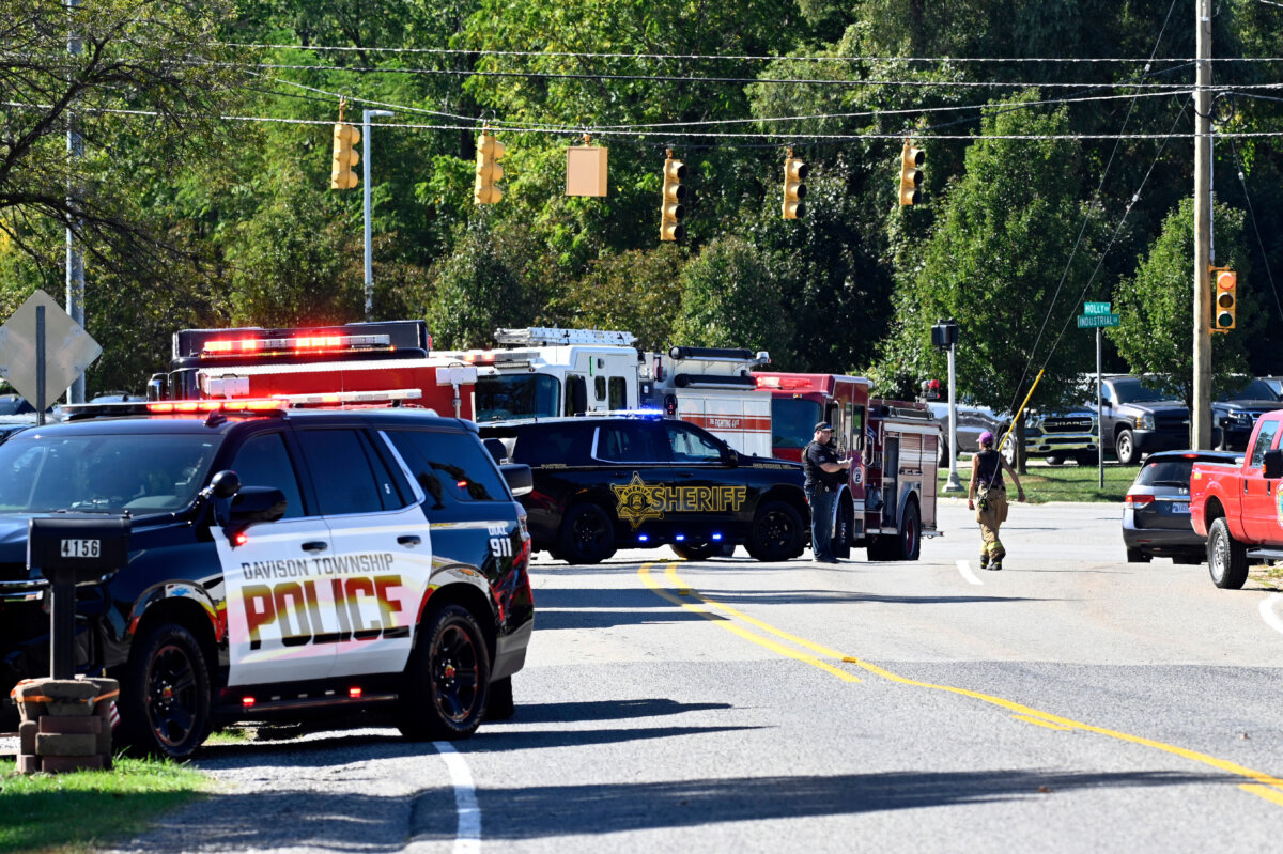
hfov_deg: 7.6
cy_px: 427
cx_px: 642
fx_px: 9618
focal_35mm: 270
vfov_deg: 5.1
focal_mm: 180
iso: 400
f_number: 6.3
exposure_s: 1/640
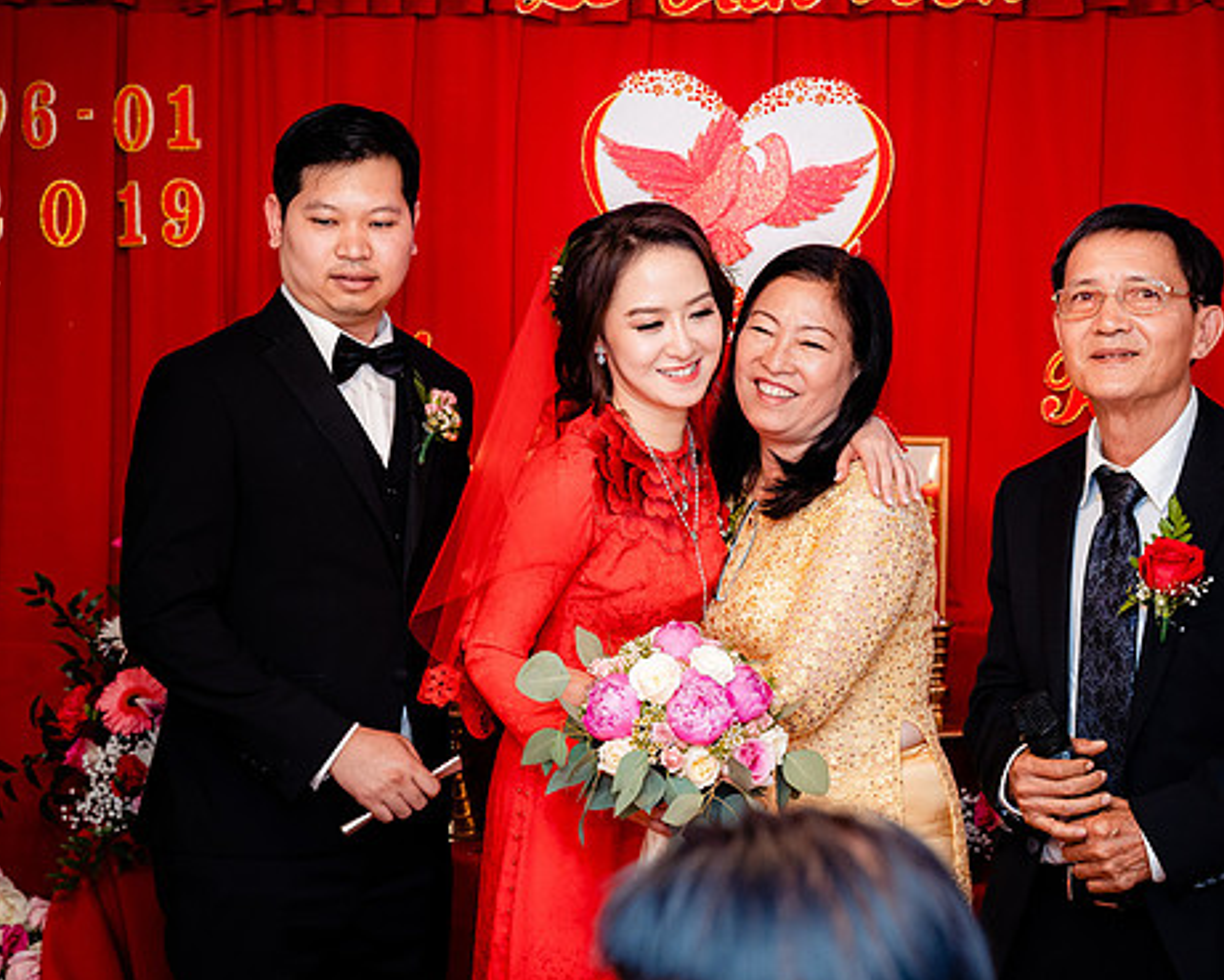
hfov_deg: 27.5
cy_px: 521
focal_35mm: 69
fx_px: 2500
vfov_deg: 22.2
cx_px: 701
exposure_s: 1/125
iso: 1600
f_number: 4
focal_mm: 54
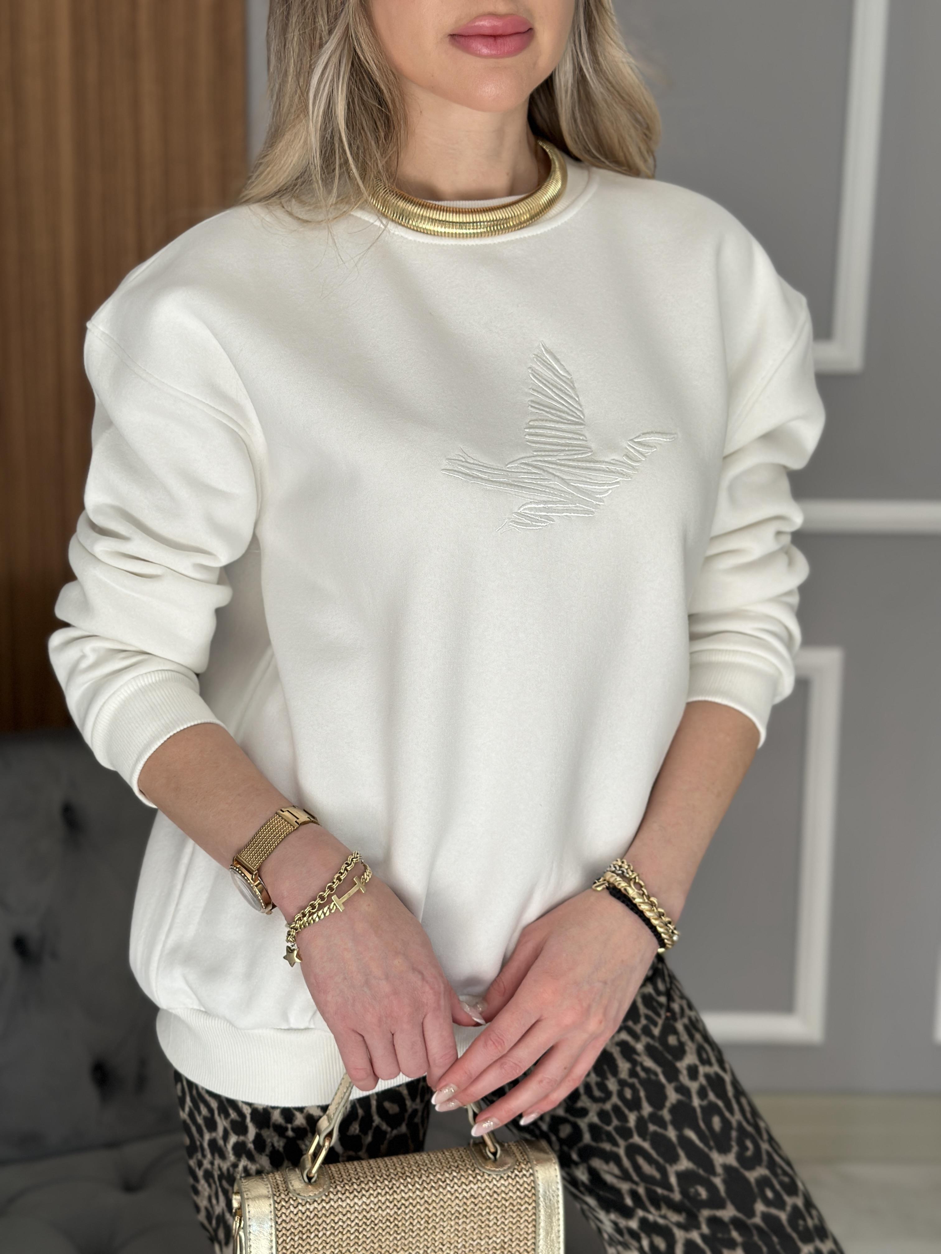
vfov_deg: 39.7
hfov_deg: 30.3
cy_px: 627
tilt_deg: -10.4
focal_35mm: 48
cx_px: 470
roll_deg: -1.2
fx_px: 1740
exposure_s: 1/242
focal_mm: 6.86
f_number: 1.78
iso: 80
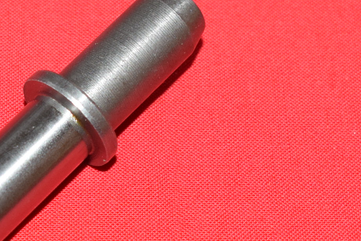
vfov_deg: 9.1
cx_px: 53
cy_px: 153
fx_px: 1521
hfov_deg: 13.4
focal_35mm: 152
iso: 800
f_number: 5.6
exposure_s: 1/160
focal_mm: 31
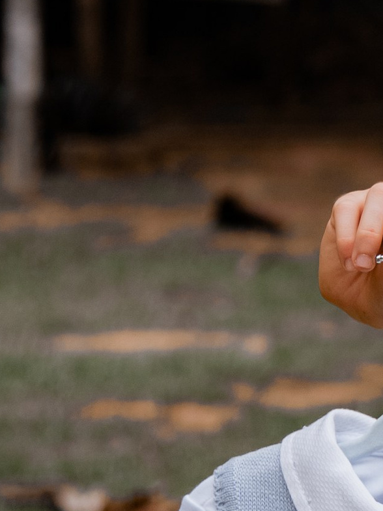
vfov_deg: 8.2
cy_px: 461
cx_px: 762
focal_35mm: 240
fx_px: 3543
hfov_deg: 6.0
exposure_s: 1/160
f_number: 2.8
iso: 200
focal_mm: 34
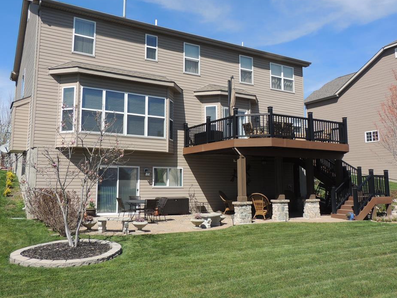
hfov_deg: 58.3
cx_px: 185
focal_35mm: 31
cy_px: 138
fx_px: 356
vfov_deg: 45.4
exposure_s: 1/1250
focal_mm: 4.9
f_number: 3.1
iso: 100
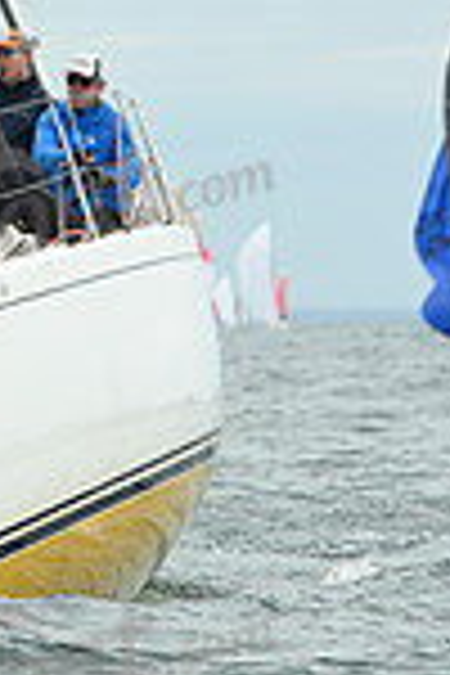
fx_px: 12674
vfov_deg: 3.0
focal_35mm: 676
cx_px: -590
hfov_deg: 2.0
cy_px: 70
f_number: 7.1
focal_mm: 175
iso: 400
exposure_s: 1/800
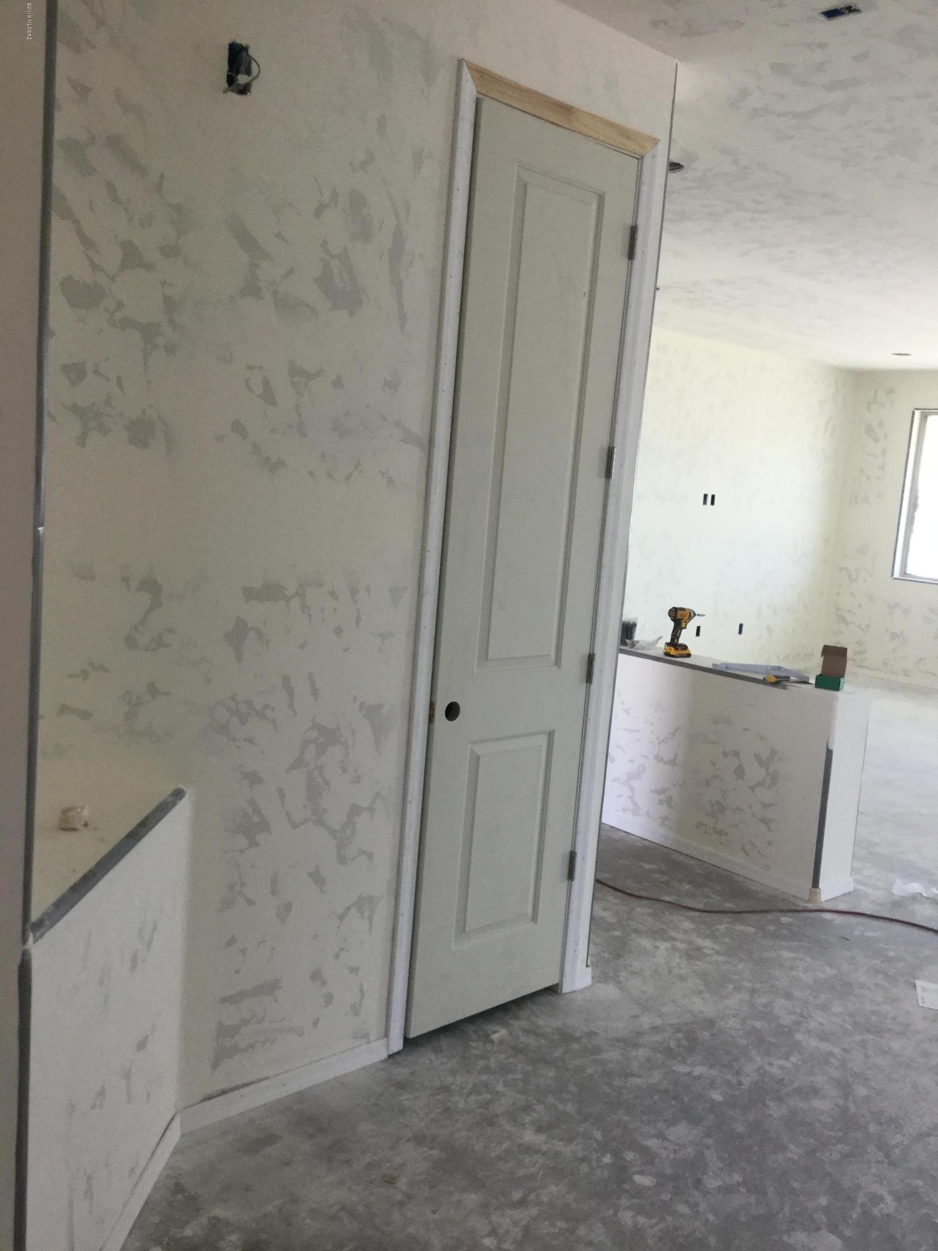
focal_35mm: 31
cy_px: 626
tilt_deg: -8.8
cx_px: 469
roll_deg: -5.2
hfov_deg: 45.4
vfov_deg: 58.4
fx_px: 1120
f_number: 2.4
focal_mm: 3.3
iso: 25
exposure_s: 1/30
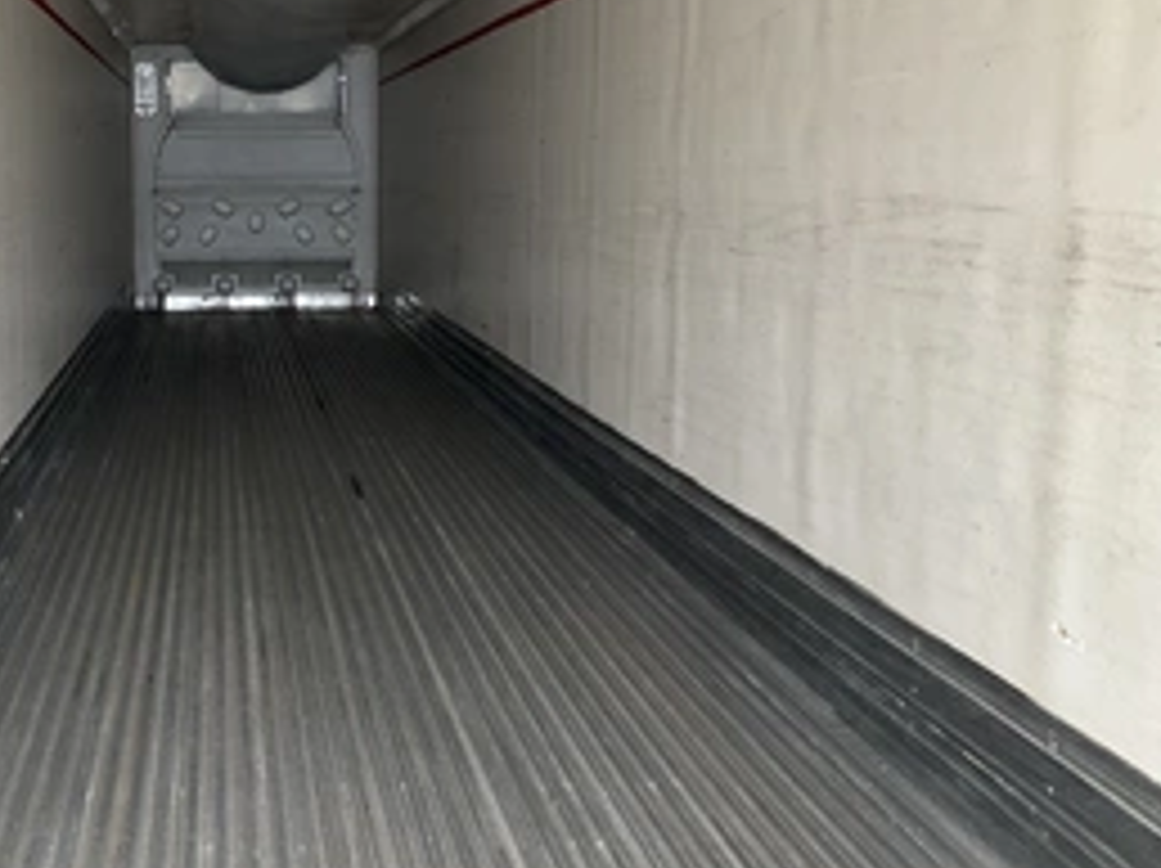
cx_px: 274
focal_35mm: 45
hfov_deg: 40.8
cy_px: 387
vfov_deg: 32.1
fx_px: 1508
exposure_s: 1/122
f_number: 1.8
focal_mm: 3
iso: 32
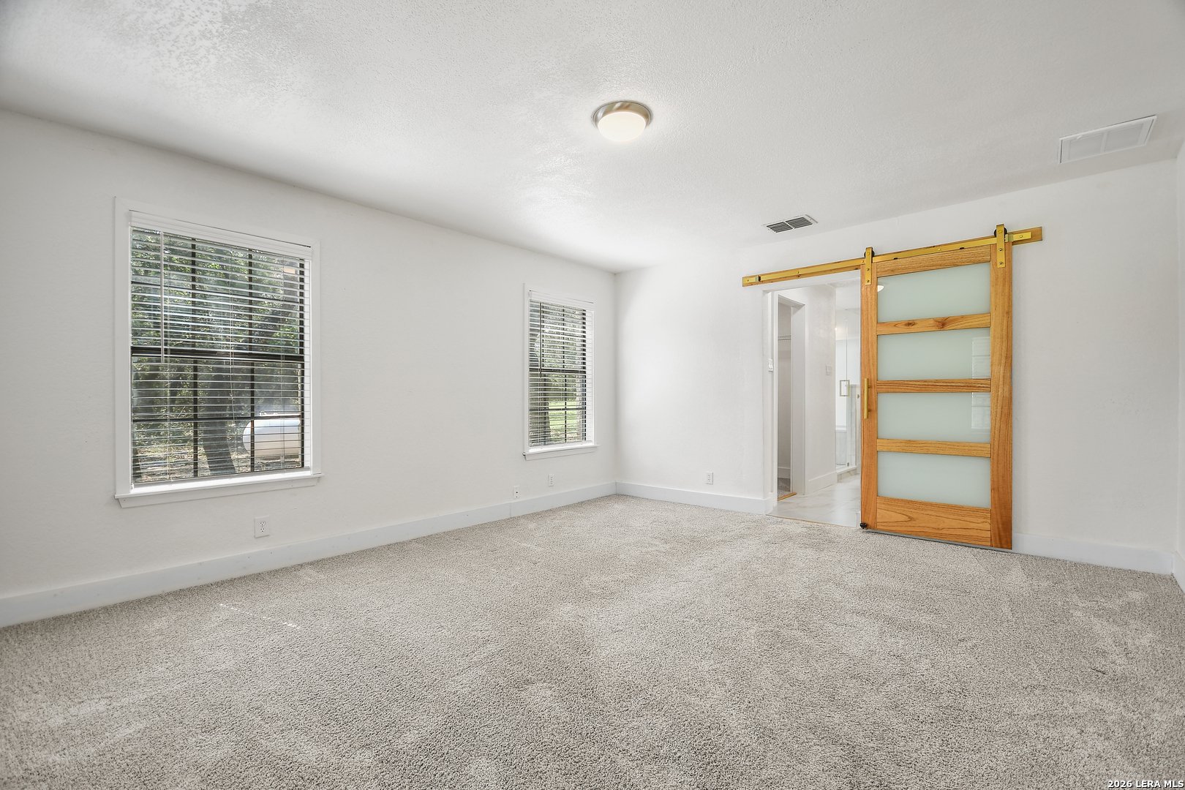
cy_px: 395
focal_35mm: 15
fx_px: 494
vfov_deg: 77.3
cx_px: 592
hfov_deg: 100.4
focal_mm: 10
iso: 125
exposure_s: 1/5
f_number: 5
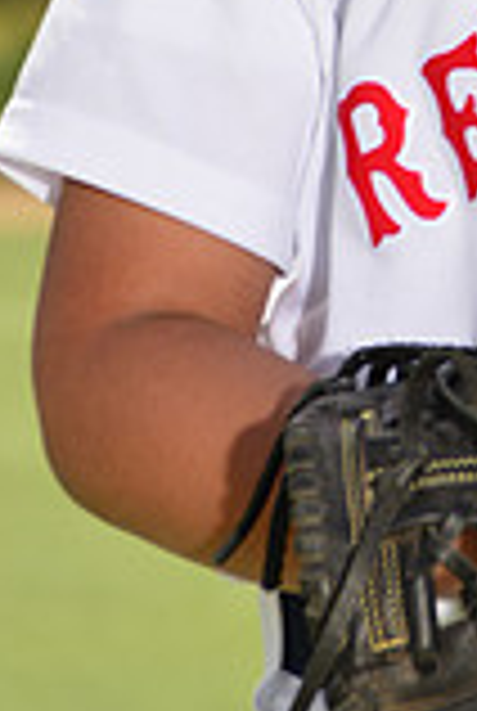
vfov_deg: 3.0
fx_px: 13416
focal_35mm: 678
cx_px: 560
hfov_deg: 2.0
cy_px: -274
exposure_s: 1/200
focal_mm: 185
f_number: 11
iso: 125
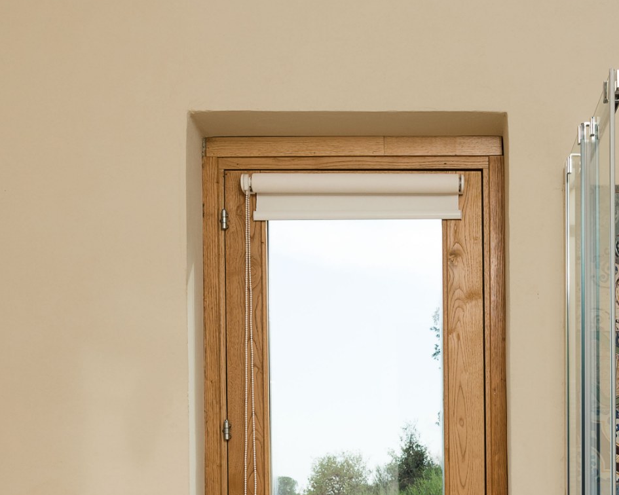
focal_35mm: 66
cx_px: 443
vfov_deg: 22.4
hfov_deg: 28.4
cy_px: 483
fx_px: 1209
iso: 200
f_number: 9
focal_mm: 19
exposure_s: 1/60
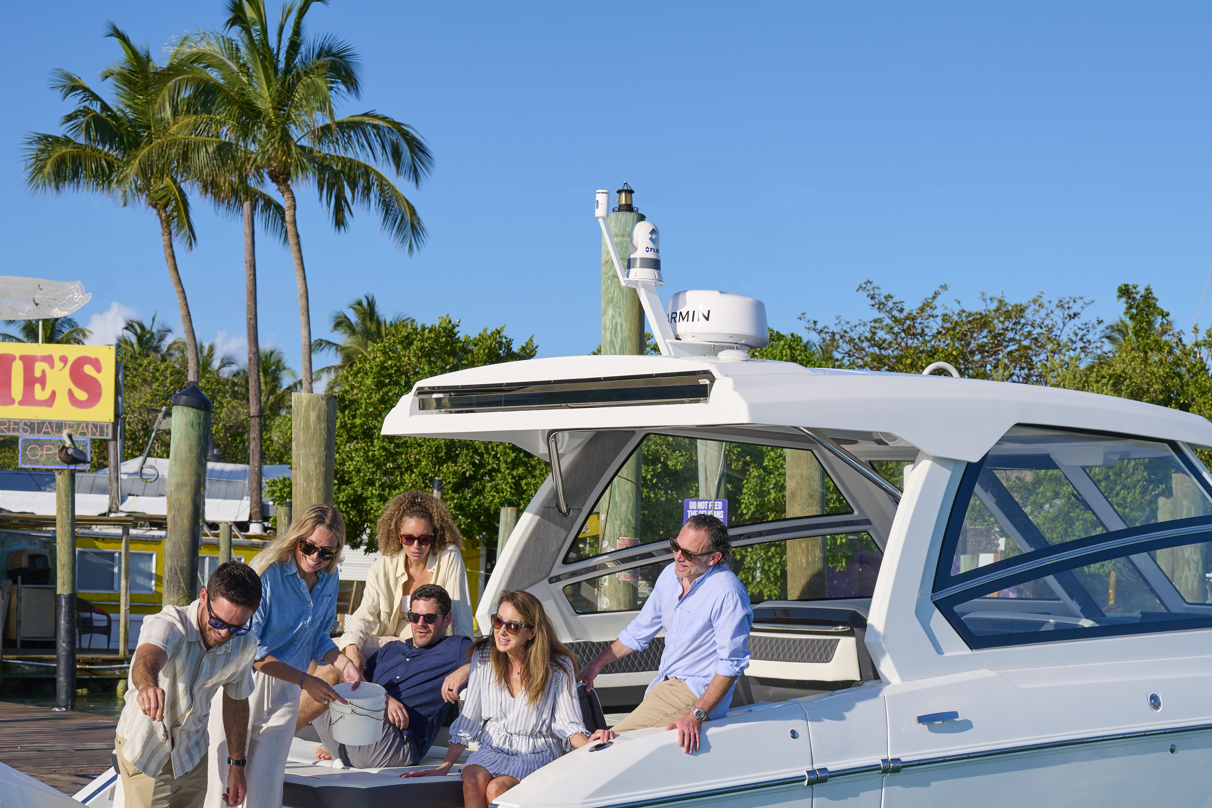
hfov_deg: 29.6
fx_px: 2289
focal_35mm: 68
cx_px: 680
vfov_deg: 19.6
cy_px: 750
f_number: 4.5
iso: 64
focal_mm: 36
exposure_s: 1/1000
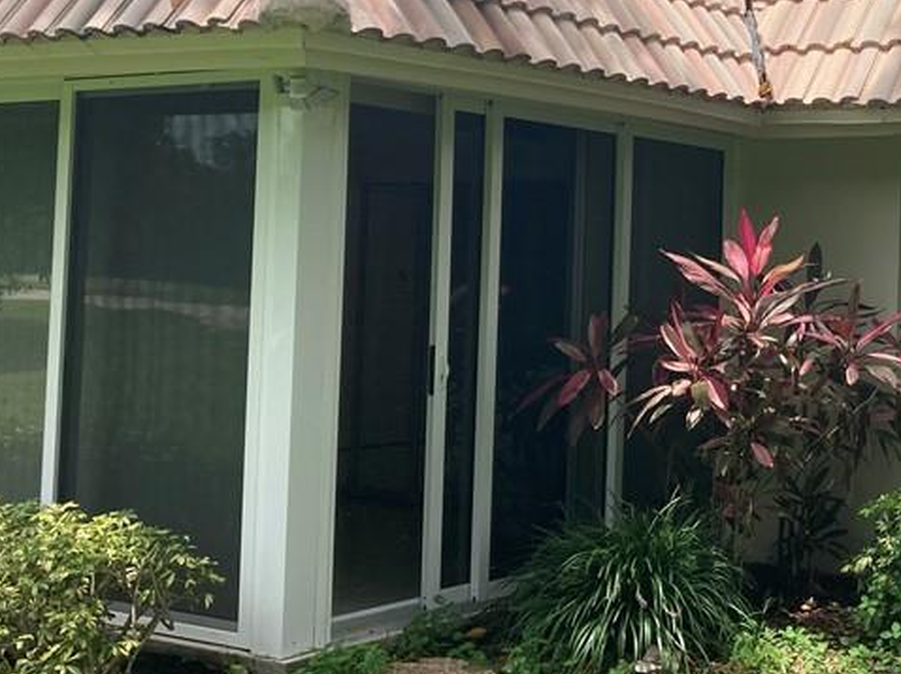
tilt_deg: +2.5
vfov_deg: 24.3
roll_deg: -2.8
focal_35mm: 60
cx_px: 863
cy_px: 235
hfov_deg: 30.3
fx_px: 1561
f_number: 1.8
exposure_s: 1/1312
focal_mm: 3.99
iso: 20
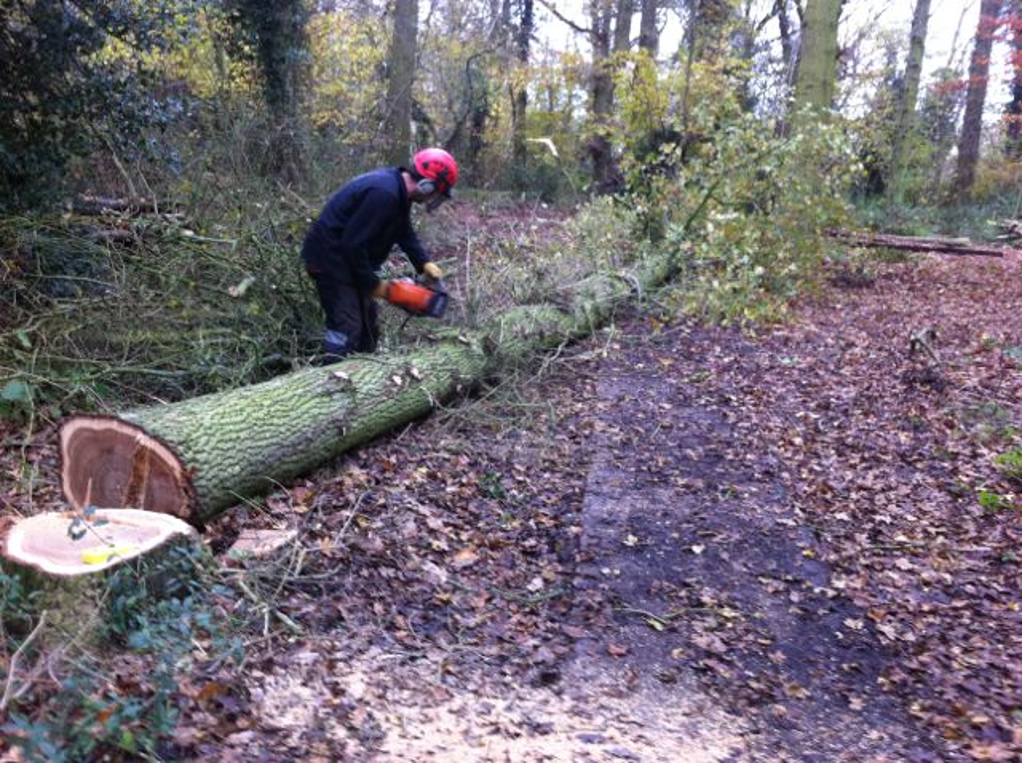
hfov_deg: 52.7
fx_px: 1032
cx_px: 511
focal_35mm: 35
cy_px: 382
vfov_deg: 40.6
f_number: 2.8
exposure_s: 1/15
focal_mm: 3.85
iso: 160
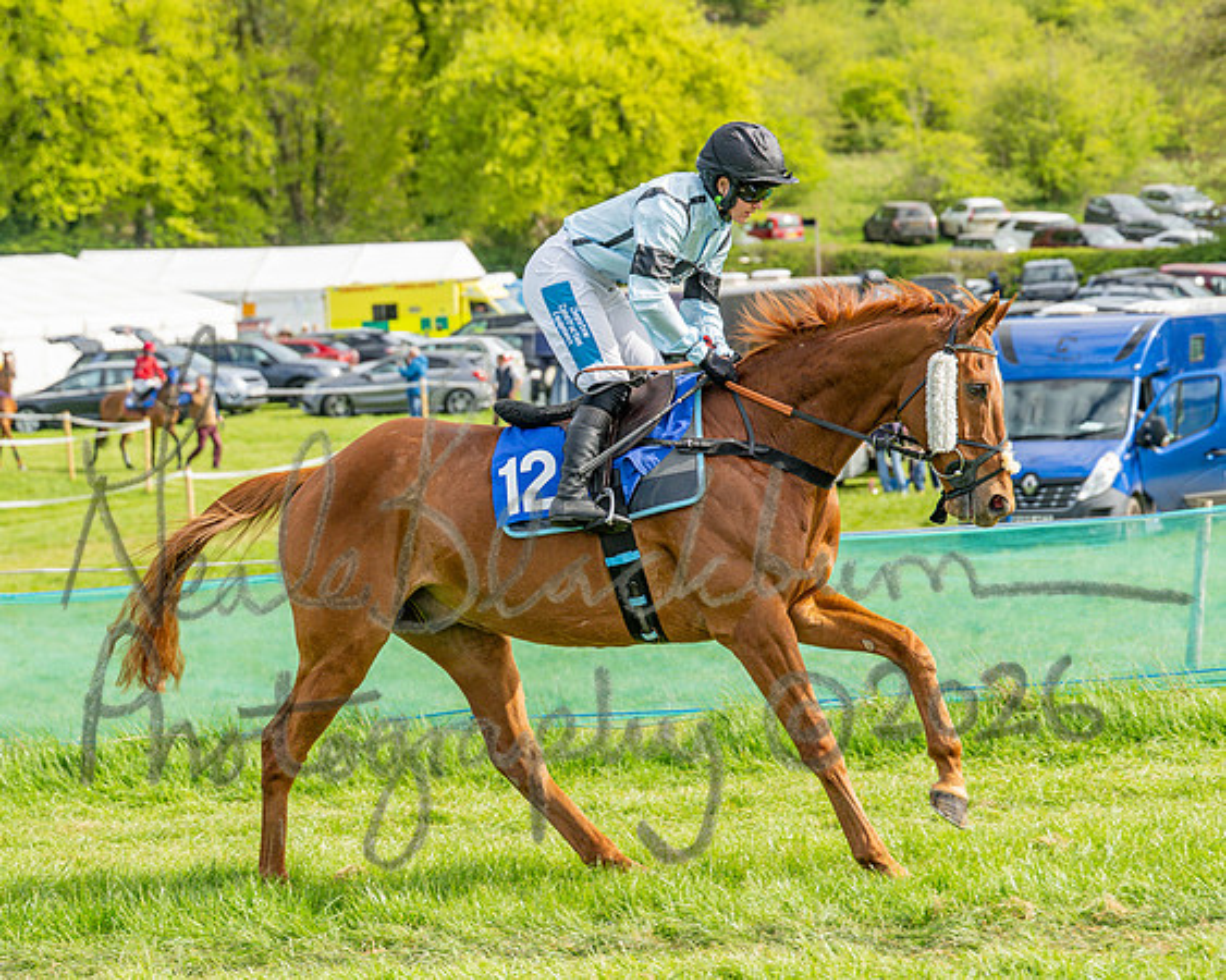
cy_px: 490
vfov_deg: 11.3
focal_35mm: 136
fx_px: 4945
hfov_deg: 14.1
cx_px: 641
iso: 200
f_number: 4
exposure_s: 1/1250
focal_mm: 81
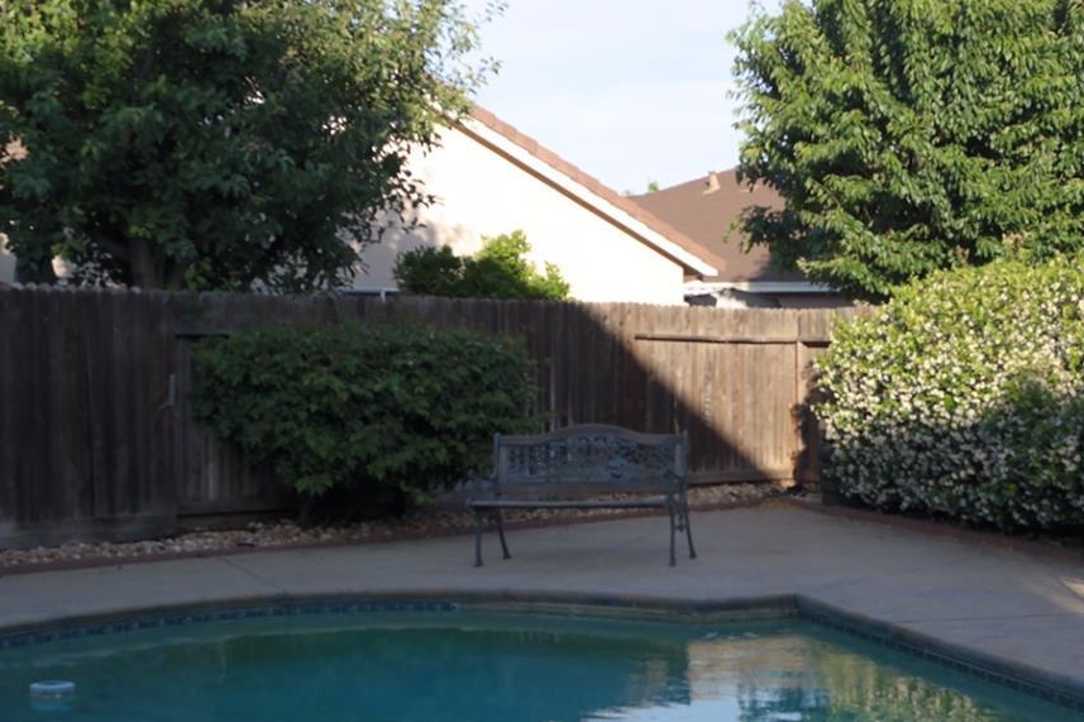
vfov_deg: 21.3
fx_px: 1897
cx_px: 788
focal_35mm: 63
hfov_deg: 31.4
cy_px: 590
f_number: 5
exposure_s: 1/180
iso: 100
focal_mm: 24
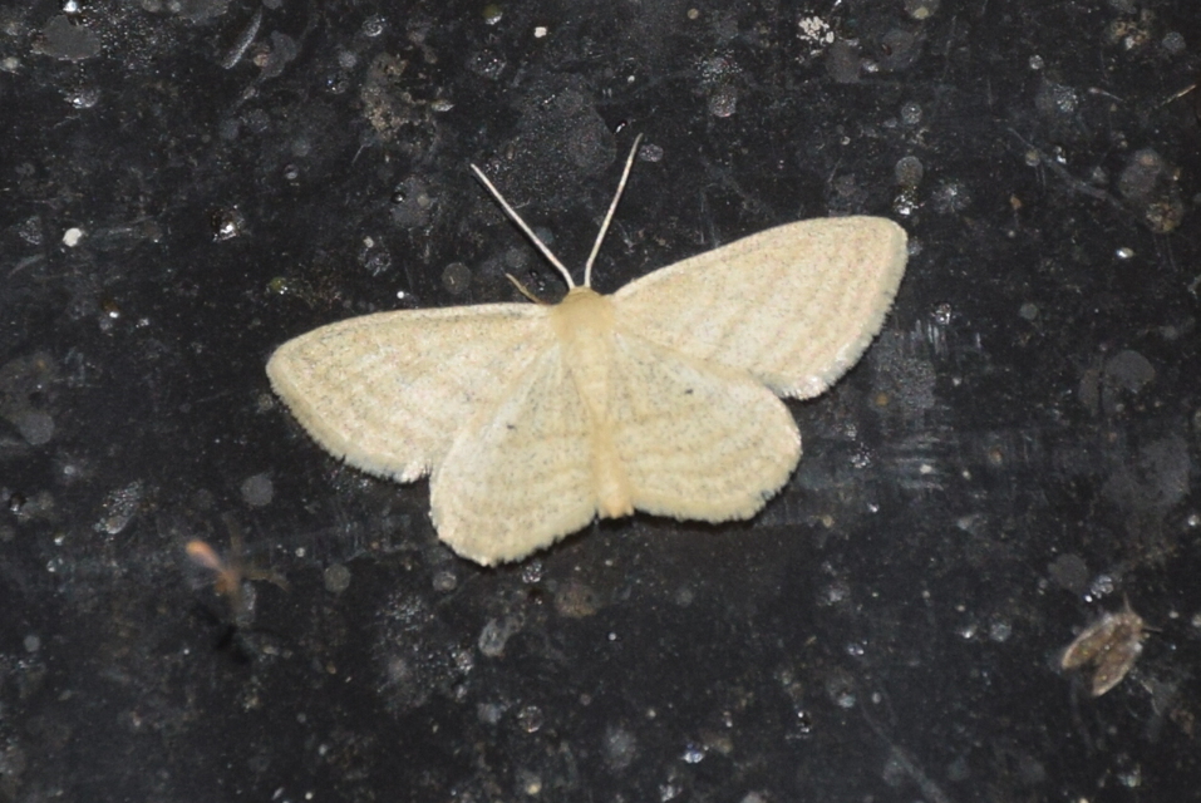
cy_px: 402
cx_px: 600
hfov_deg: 9.8
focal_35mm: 210
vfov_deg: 6.6
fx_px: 7012
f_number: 7.1
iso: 320
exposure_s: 1/60
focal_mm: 140
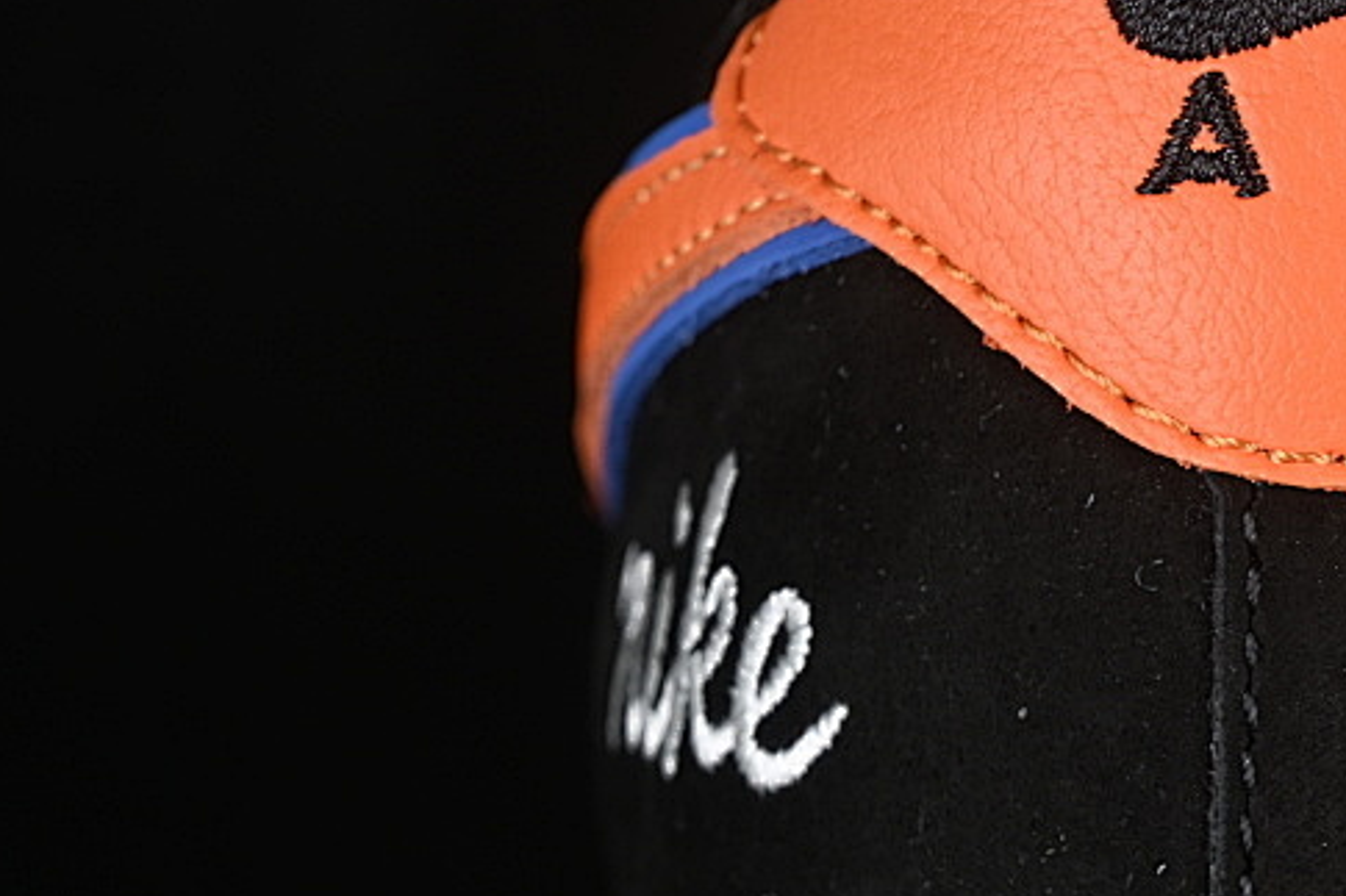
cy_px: 669
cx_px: 1307
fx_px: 6241
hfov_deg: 12.2
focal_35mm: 167
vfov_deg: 8.2
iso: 160
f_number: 6.3
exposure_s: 1/50
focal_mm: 50
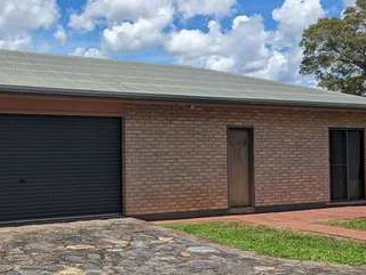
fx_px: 477
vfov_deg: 32.3
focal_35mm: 45
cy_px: 131
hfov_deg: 40.4
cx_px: 77
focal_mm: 6.81
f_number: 1.85
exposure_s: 1/3425
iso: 49
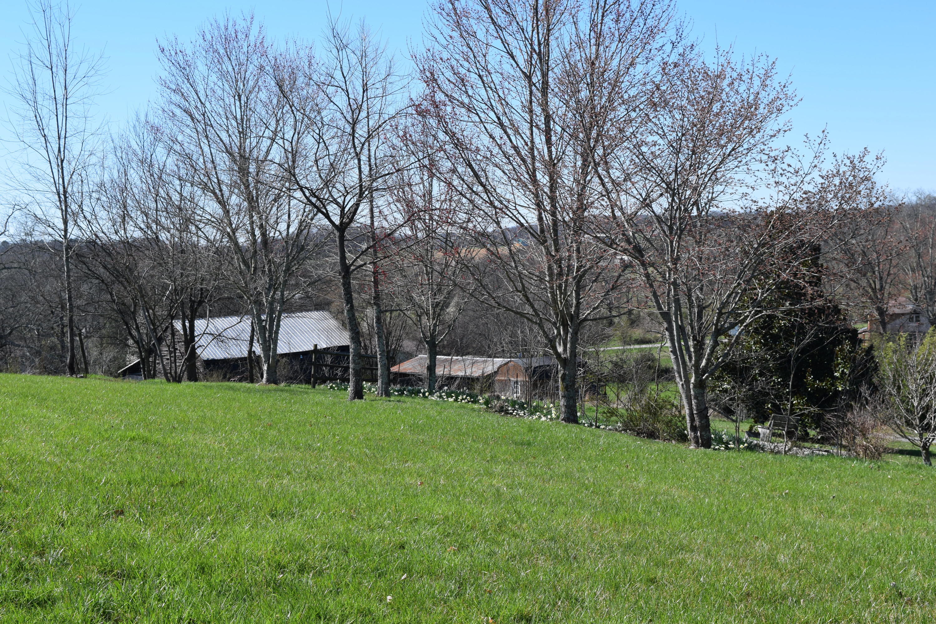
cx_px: 468
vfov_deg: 26.5
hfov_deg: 38.9
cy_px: 312
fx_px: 1326
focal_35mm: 51
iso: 200
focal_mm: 34
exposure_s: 1/320
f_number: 9
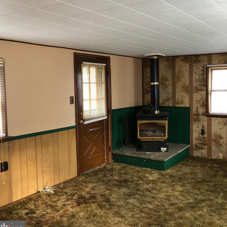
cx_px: 153
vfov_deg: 44.9
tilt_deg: -4.3
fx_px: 275
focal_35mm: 37
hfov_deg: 44.2
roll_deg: +1.6
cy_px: 107
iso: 40
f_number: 1.8
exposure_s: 1/15
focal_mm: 4
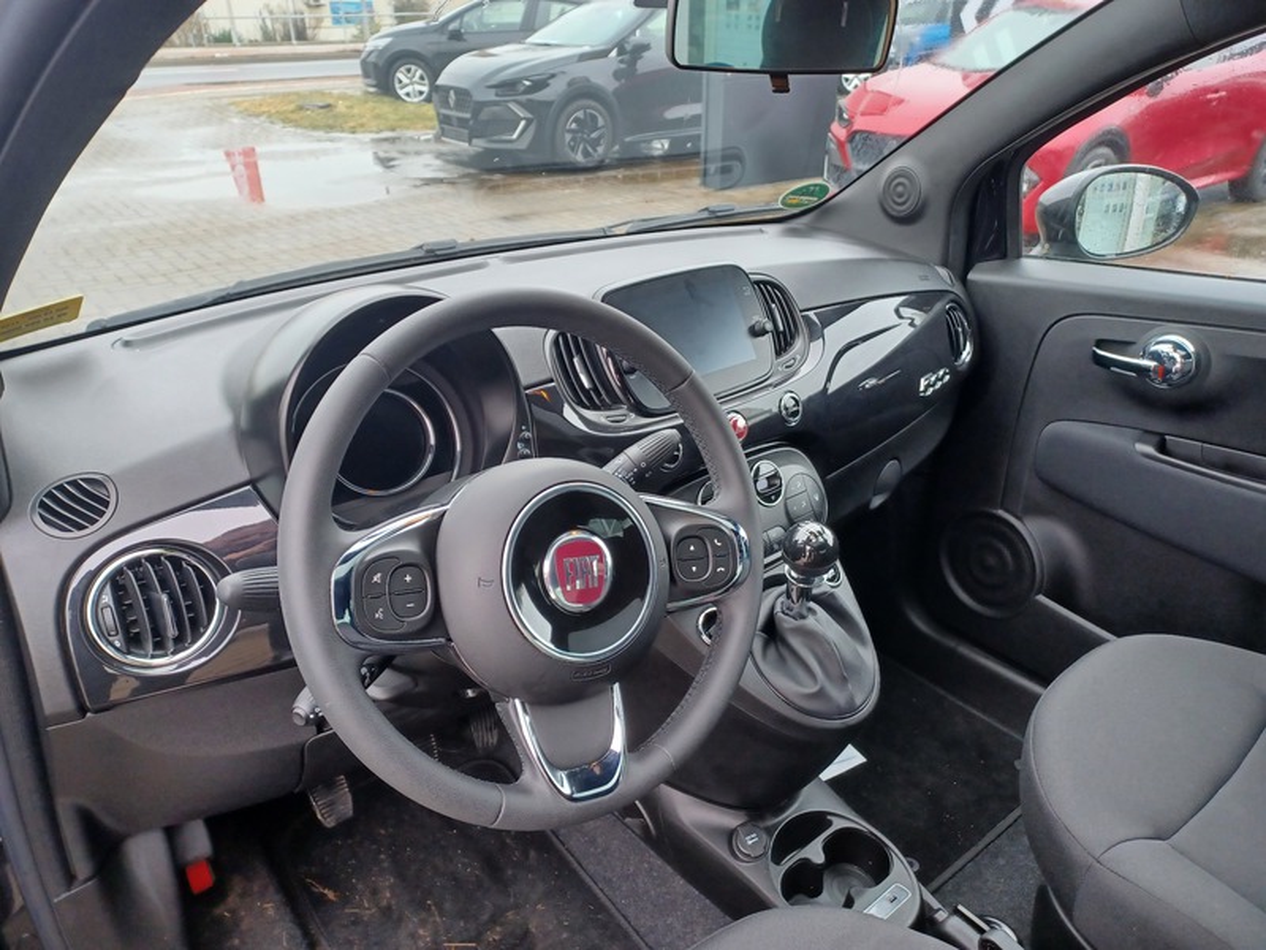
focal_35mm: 25
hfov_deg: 69.4
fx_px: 914
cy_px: 475
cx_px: 633
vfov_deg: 54.9
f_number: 1.8
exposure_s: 1/50
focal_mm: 4.6
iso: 125
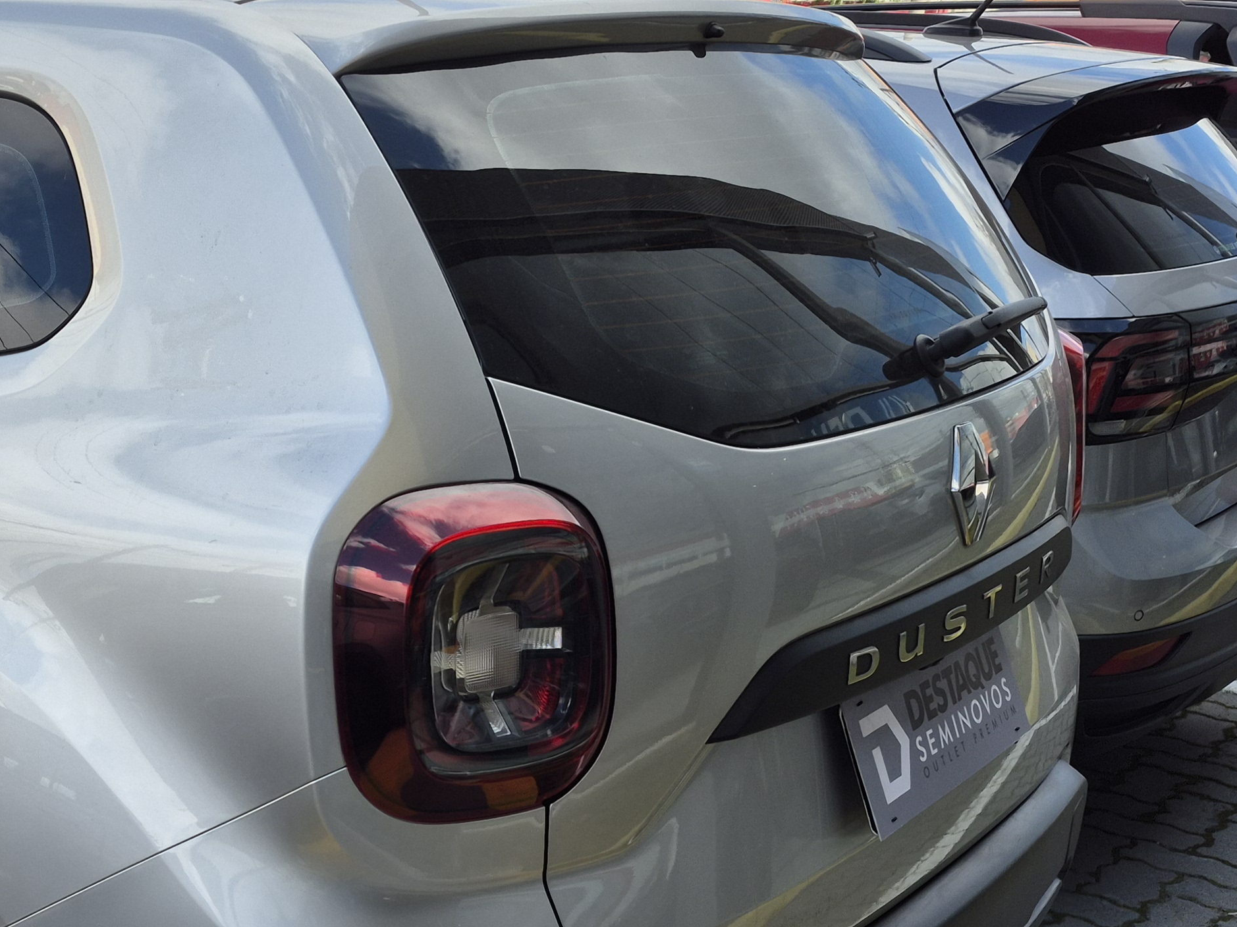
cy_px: 661
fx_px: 1751
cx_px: 30
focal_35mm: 49
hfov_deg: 35.6
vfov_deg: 29.3
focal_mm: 5.4
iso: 25
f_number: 1.8
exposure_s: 1/1052
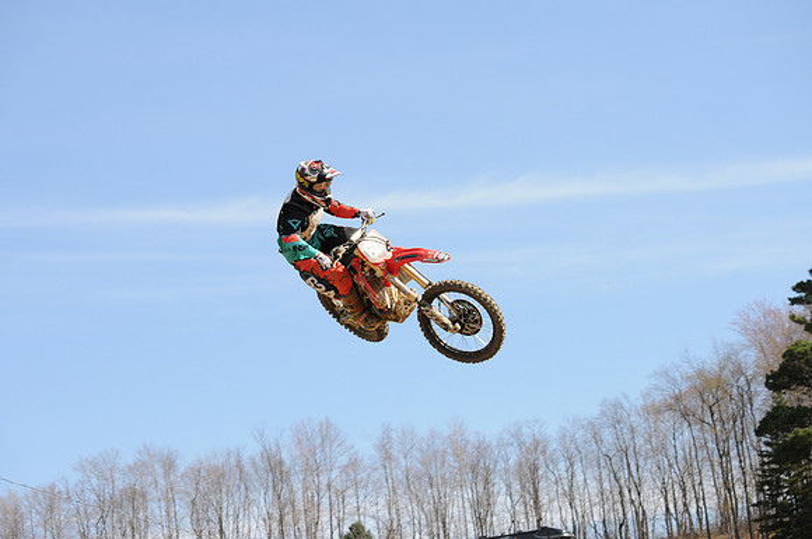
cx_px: 406
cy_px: 270
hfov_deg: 19.5
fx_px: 2365
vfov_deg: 13.0
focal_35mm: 105
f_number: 6.3
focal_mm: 70
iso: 400
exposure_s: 1/1000
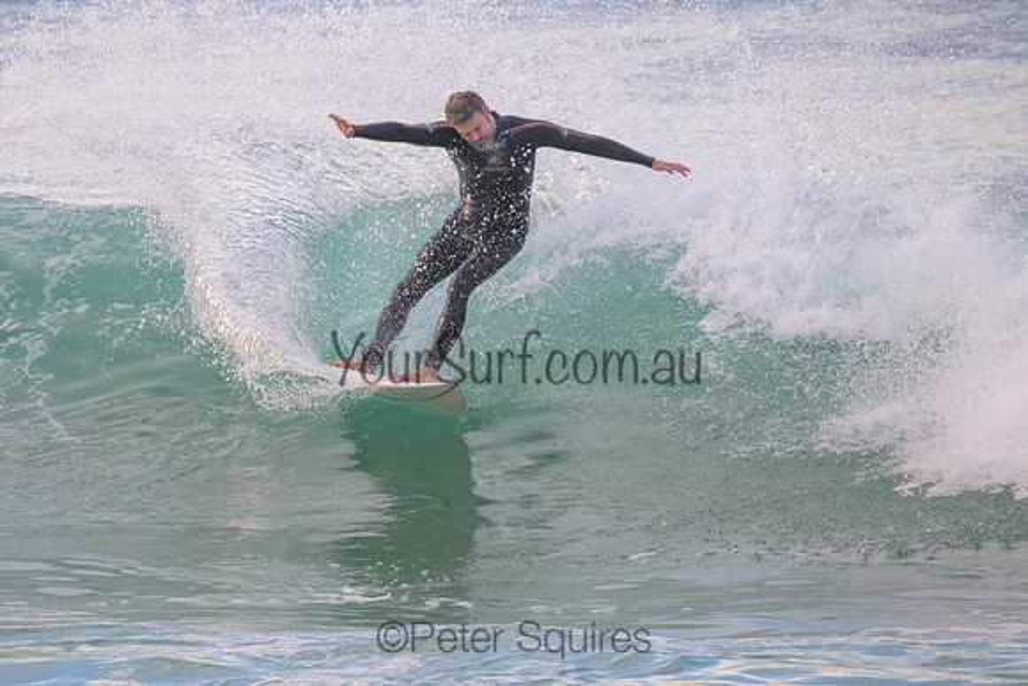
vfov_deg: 1.3
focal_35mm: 1043
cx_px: 388
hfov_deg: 2.0
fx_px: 29778
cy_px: 353
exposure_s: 1/1600
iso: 3200
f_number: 11
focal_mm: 800
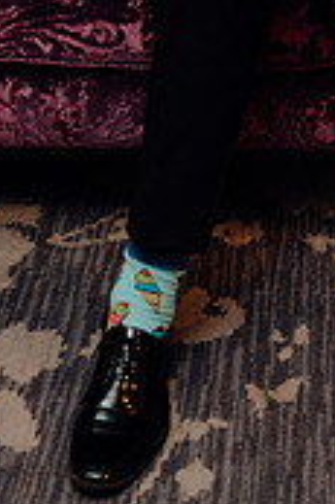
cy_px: -117
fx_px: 1566
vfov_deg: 17.4
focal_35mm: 112
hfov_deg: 12.2
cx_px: 256
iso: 2500
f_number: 3.5
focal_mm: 43
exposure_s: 1/160
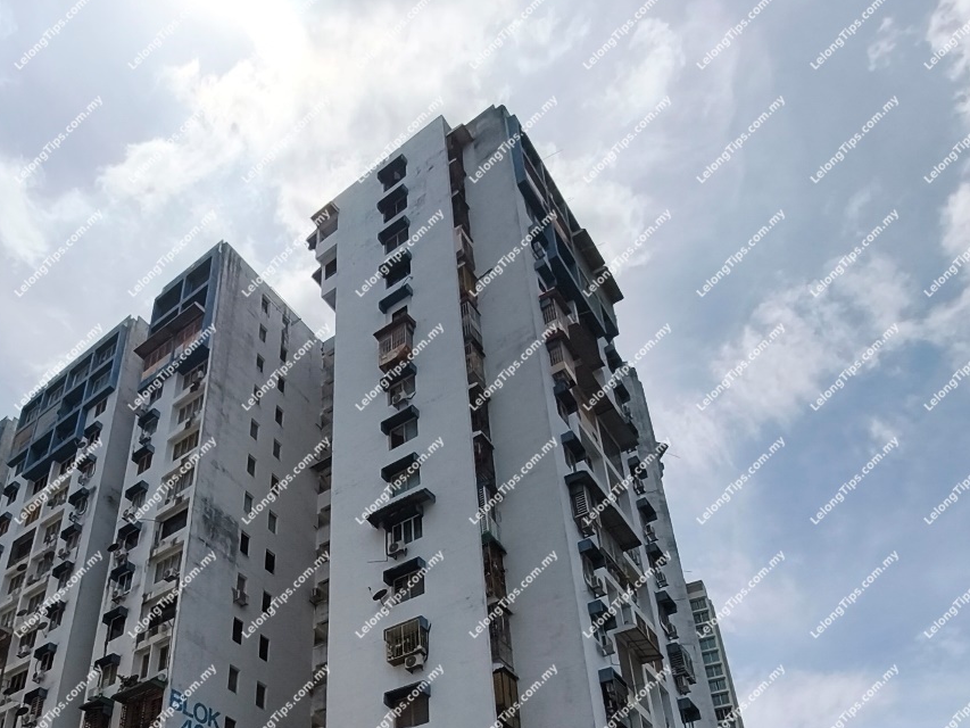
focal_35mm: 26
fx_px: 729
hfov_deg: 60.4
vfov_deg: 49.5
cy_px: 599
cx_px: 160
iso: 50
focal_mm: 1.67
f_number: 2.2
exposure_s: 1/8475
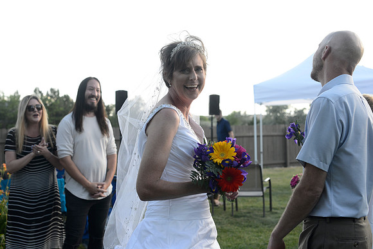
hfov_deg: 39.6
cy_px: 124
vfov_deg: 27.0
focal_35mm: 50
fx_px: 518
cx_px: 186
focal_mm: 50
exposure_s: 1/250
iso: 400
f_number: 5
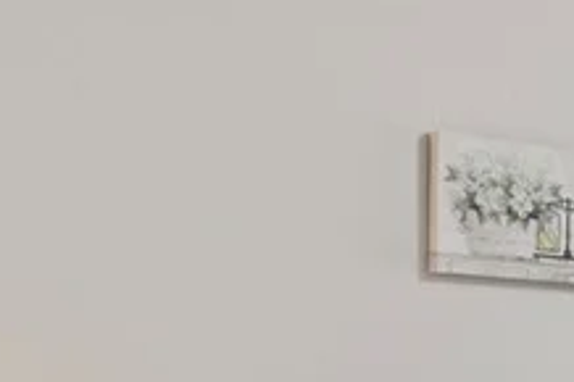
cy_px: 420
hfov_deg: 16.8
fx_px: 1275
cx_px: 1222
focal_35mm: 80
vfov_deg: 16.5
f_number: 8
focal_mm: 17
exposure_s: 1/1.67
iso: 400
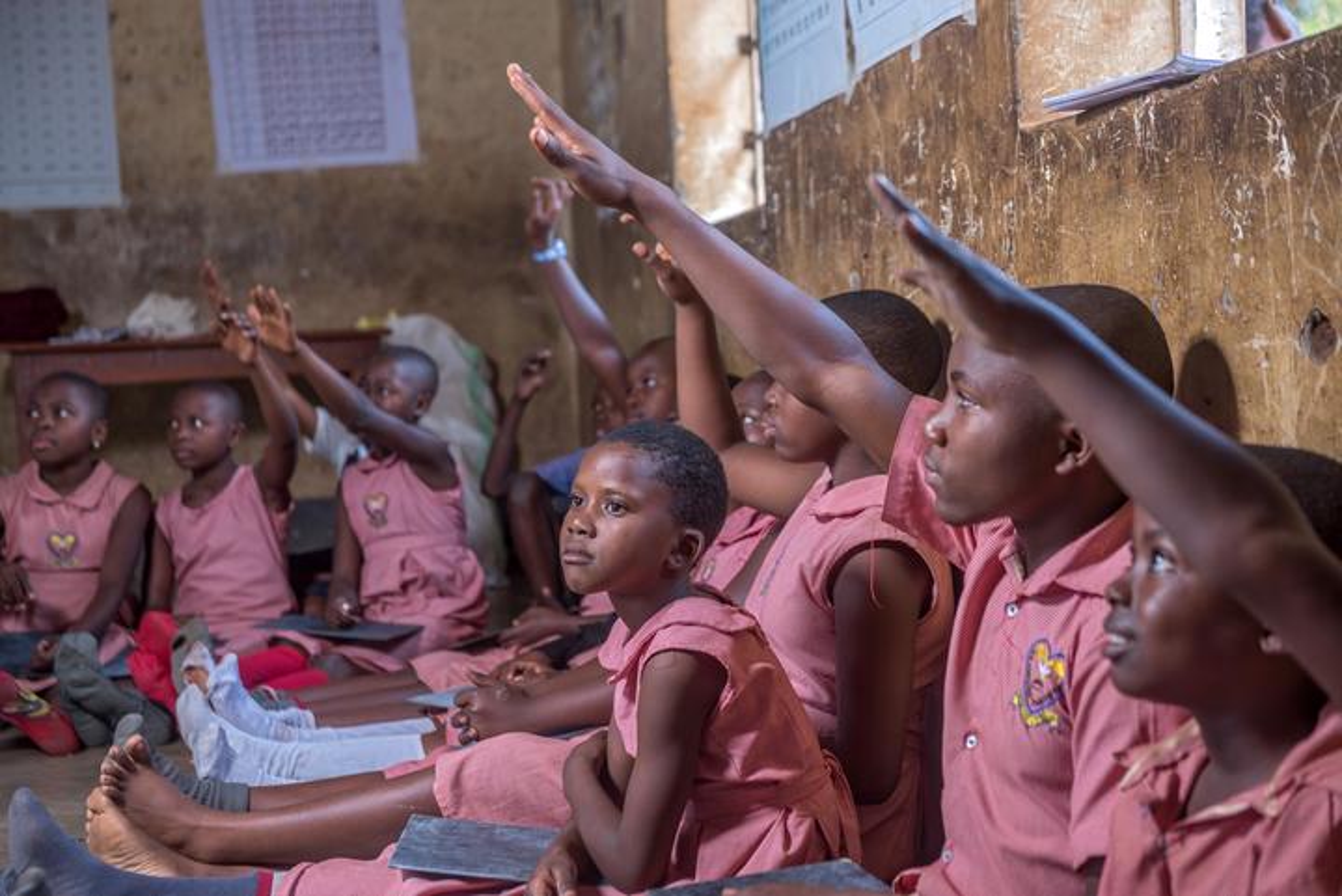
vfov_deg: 22.7
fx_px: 2238
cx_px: 671
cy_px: 448
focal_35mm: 60
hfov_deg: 33.4
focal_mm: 60
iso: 200
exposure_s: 1/125
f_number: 3.5
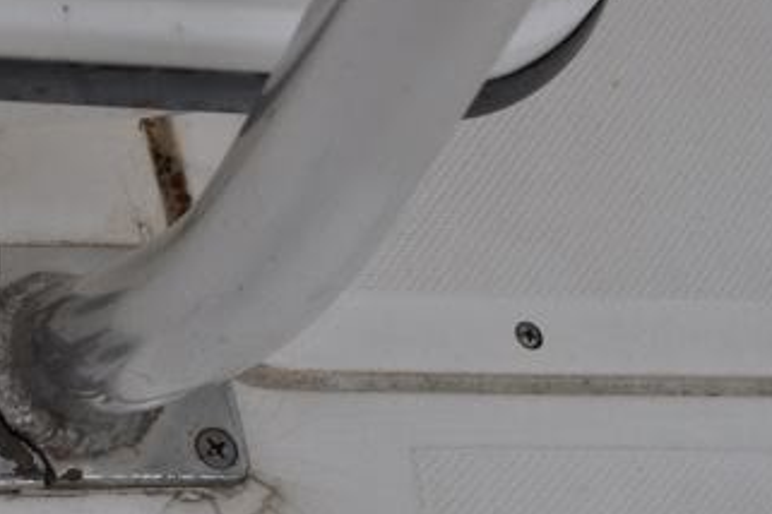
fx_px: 3516
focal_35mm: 164
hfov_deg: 12.4
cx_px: 30
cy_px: 301
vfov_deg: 8.4
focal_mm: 55
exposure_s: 1/250
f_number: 8
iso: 200
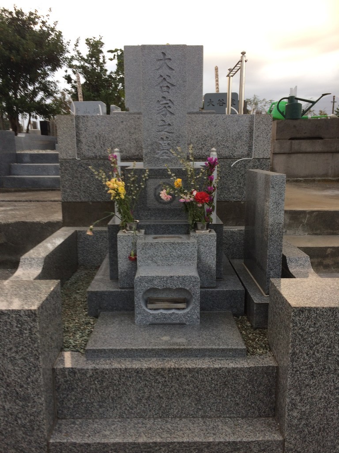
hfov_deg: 48.2
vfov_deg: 61.7
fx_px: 379
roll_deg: +2.4
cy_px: 226
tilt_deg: -12.9
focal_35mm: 29
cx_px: 170
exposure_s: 1/40
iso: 40
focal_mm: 4.15
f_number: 2.2
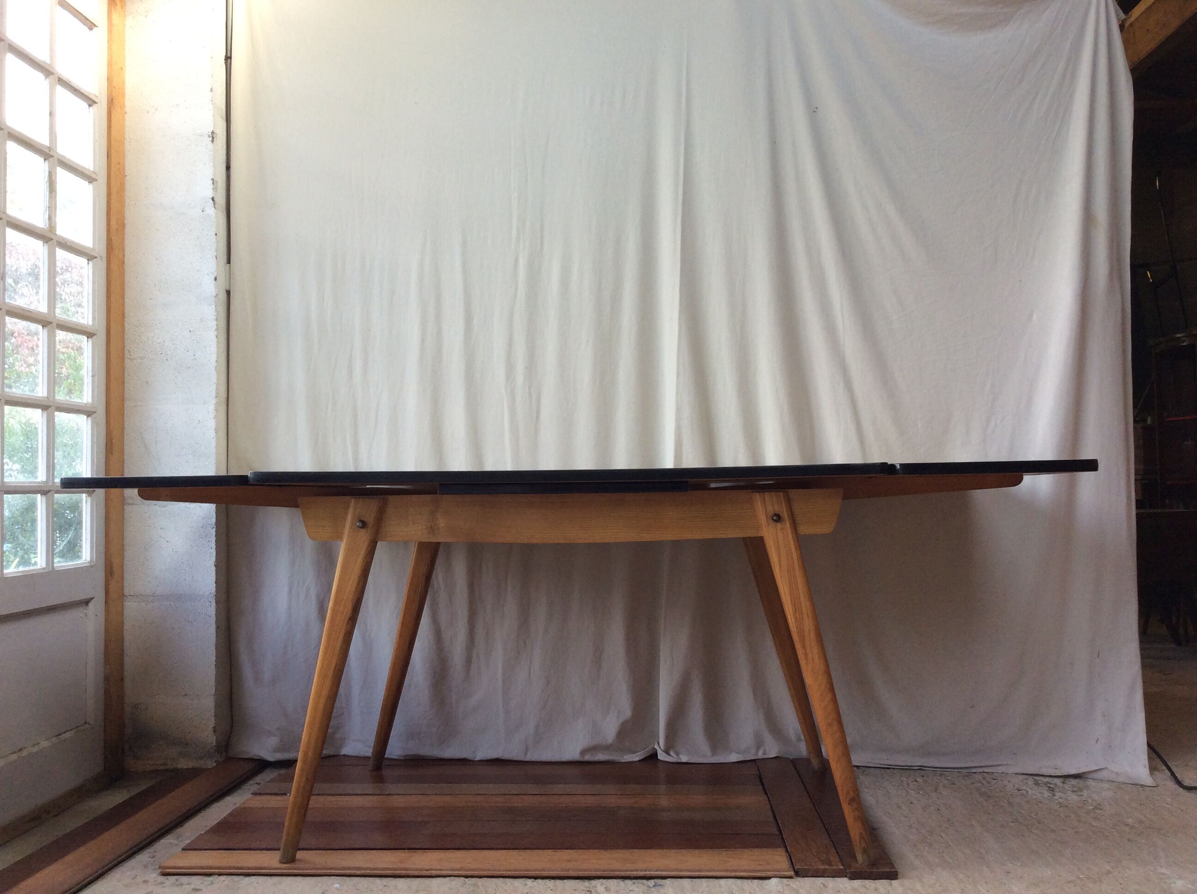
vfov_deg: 44.1
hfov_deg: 56.9
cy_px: 447
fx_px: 1105
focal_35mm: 32
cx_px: 598
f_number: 2.4
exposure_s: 1/100
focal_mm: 3.3
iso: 50
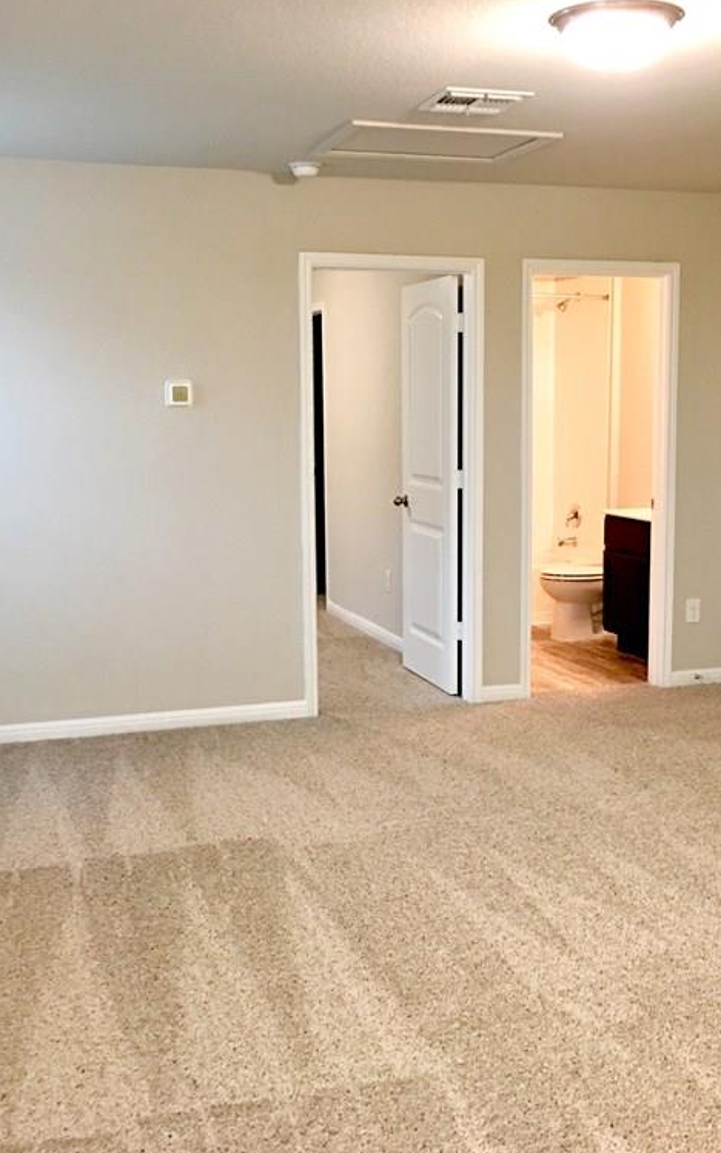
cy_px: 573
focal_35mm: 42
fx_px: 1321
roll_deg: +0.0
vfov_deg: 47.2
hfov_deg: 30.5
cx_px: 405
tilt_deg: -6.7
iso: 80
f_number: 2.2
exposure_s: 1/10
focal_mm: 4.15
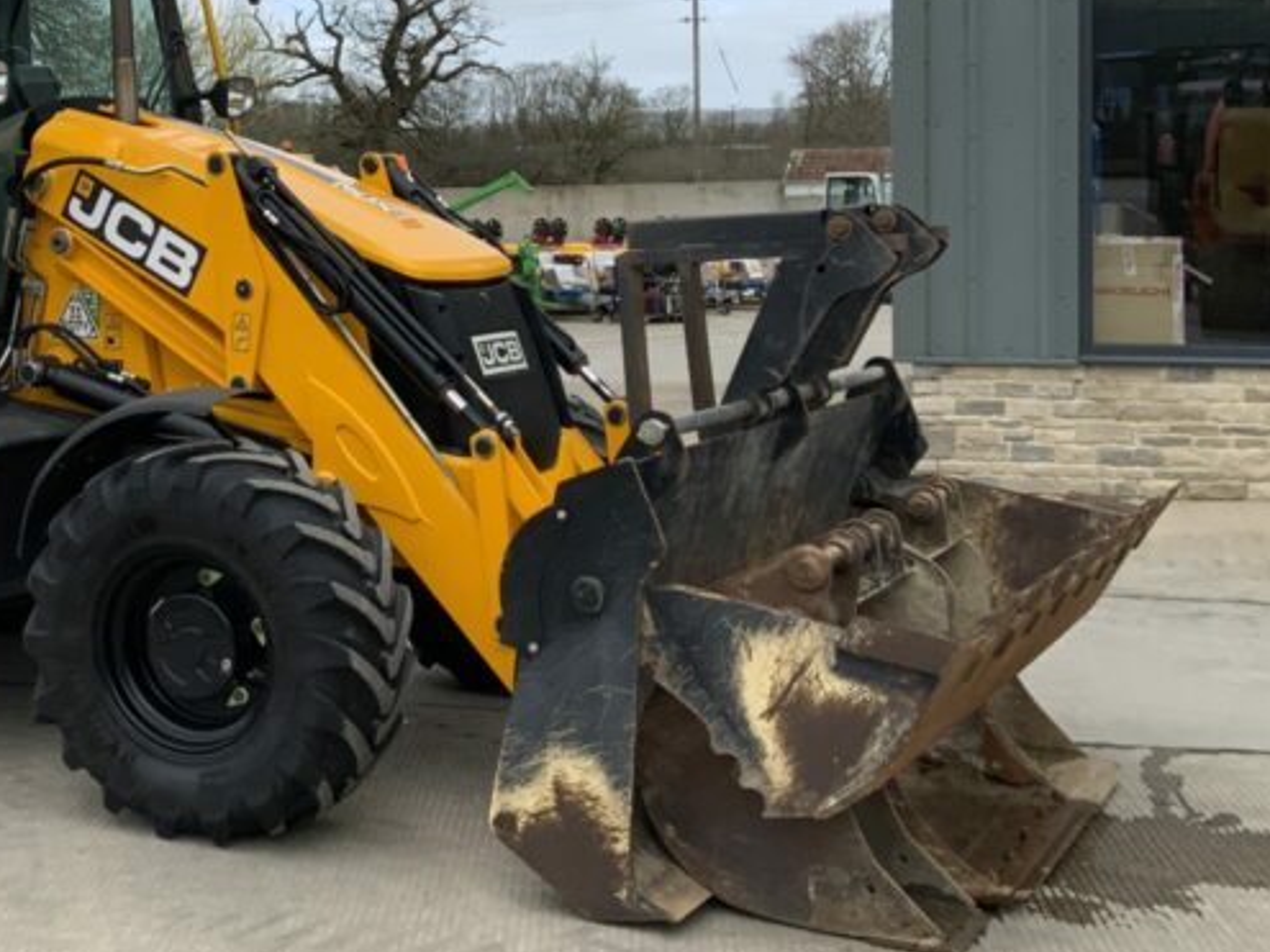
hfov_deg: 31.2
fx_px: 2201
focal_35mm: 60
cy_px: 231
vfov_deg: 24.1
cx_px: 213
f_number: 1.8
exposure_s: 1/1279
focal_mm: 3
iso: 16
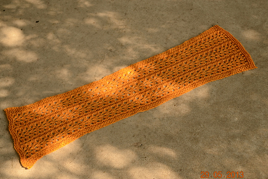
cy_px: 94
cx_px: 128
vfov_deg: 26.5
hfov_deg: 38.9
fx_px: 380
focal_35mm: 51
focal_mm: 32
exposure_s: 1/160
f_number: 4.8
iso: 200
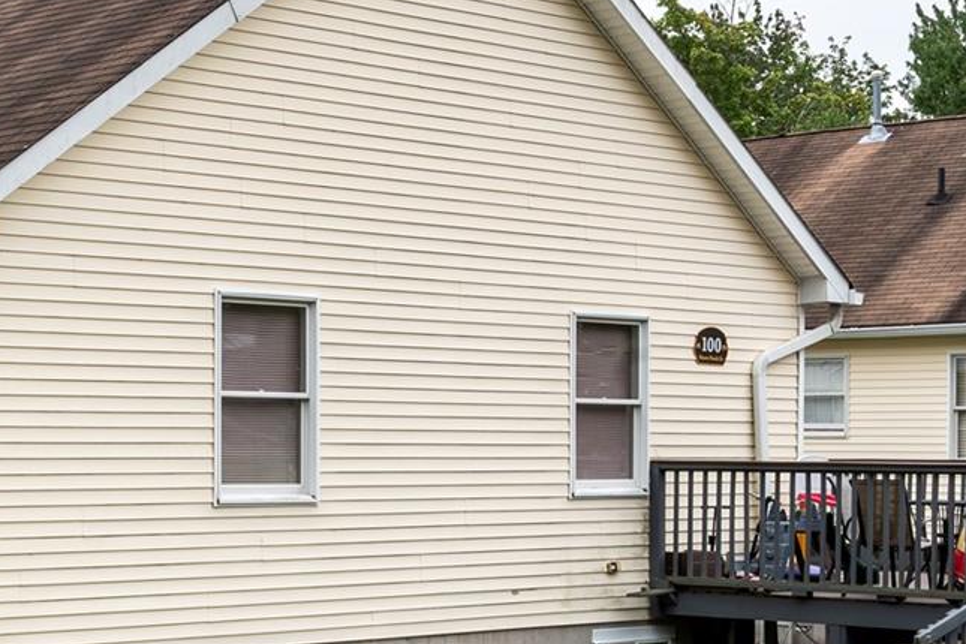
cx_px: 226
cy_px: 503
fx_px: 2511
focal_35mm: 94
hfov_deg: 21.6
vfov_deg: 14.5
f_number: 14
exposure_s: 1/160
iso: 500
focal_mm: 29.5
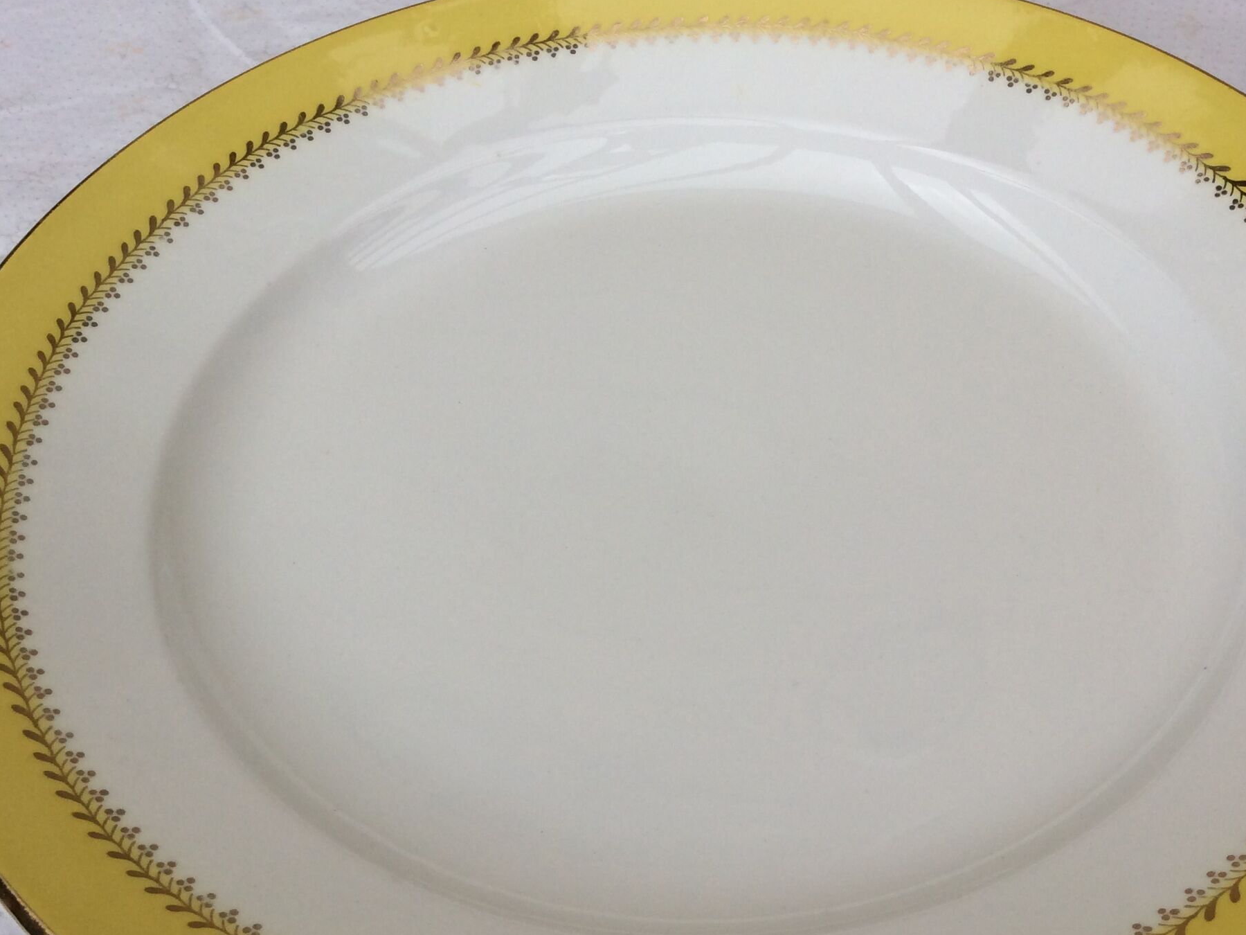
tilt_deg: -52.0
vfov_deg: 31.4
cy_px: 588
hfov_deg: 41.2
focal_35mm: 46
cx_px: 697
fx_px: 1656
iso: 40
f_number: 2.4
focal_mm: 3.3
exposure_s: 1/100
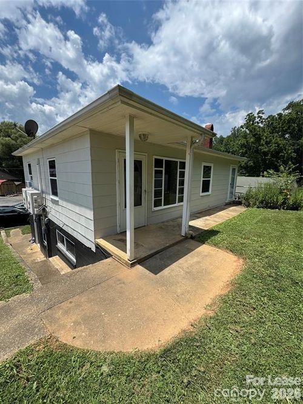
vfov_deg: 102.1
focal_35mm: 14
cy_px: 202
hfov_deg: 85.7
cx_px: 152
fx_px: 163
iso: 40
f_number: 2.2
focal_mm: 2.22
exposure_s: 1/1236
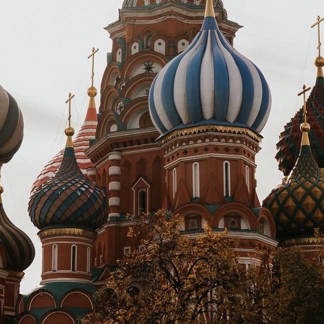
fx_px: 1334
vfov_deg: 13.8
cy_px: 198
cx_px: 266
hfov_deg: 13.8
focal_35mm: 126
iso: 100
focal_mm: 36
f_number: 4
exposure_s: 1/500
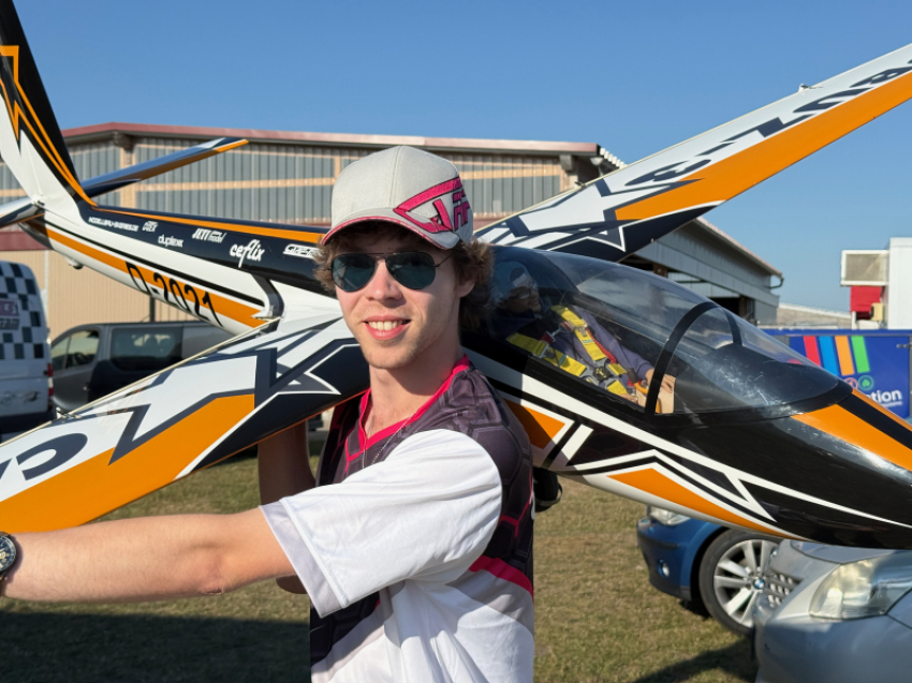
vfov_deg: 30.3
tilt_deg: +0.0
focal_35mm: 48
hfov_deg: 39.7
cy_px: 342
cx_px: 456
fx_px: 1264
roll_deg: -0.1
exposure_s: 1/7143
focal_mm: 6.76
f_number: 1.78
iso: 80
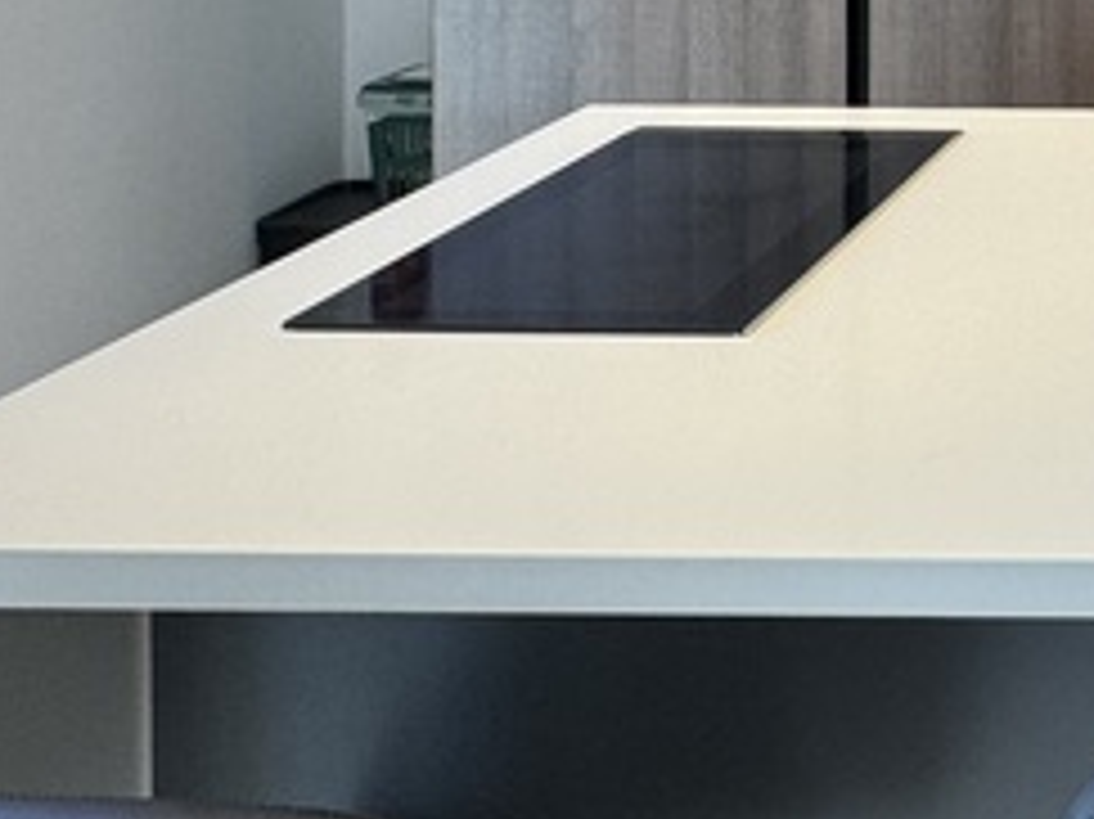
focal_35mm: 59
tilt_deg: -0.4
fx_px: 1864
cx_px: 1450
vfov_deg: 21.9
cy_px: -297
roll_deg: -0.7
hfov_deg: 27.1
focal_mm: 2.22
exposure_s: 1/100
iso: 100
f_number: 2.2
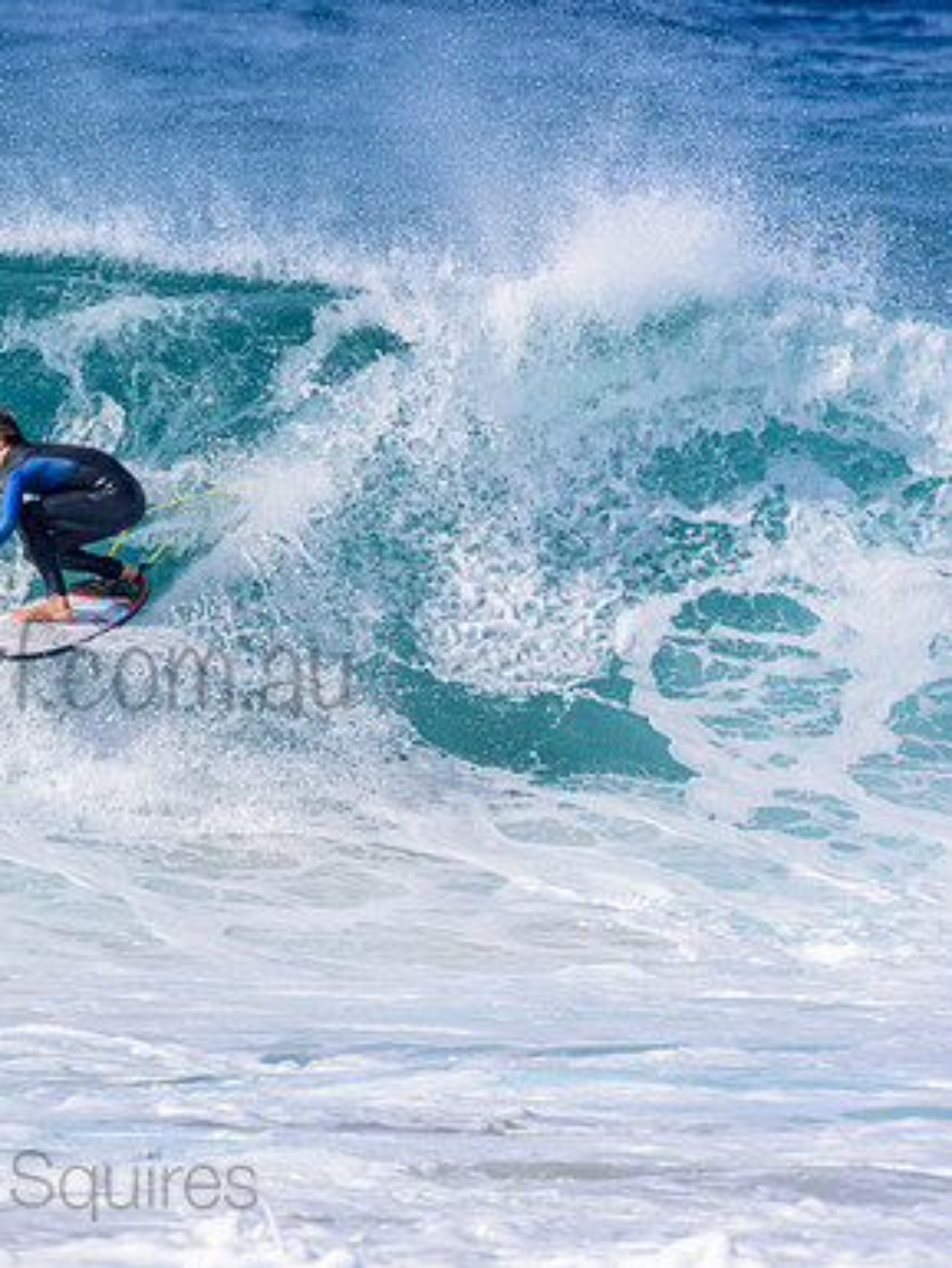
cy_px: 634
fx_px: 39837
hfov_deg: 1.4
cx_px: 3
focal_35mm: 1087
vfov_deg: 1.8
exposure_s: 1/2000
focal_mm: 500
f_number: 5.6
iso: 280
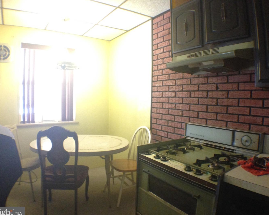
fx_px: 279
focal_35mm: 35
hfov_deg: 51.5
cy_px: 109
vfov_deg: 42.2
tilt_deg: -3.3
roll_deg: -2.0
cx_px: 135
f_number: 2.4
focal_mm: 4.12
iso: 320
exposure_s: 1/20
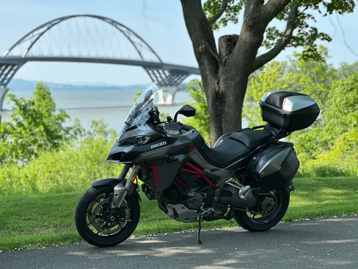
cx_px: 179
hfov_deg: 25.3
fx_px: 796
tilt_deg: -2.7
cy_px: 134
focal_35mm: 77
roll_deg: +1.2
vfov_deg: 19.1
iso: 32
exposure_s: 1/347
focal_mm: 9
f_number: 2.8
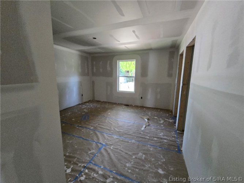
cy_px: 92
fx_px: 92
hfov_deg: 106.2
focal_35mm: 13
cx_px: 122
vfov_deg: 89.9
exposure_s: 1/60
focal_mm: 2.2
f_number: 2.2
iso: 800
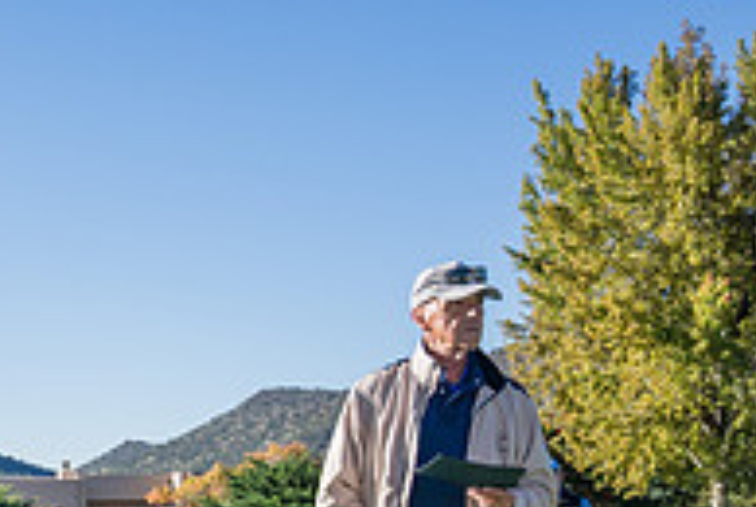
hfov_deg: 24.3
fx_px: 1577
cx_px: -171
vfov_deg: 17.3
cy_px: 630
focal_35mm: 75
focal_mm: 25.1
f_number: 3.5
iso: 400
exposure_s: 1/3200
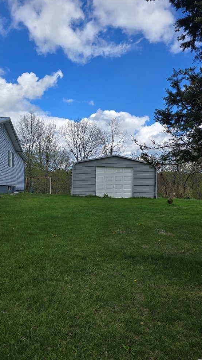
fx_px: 248
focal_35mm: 26
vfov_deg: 71.9
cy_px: 185
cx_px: 91
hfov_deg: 44.3
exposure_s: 1/750
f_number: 1.7
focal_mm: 6.3
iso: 12
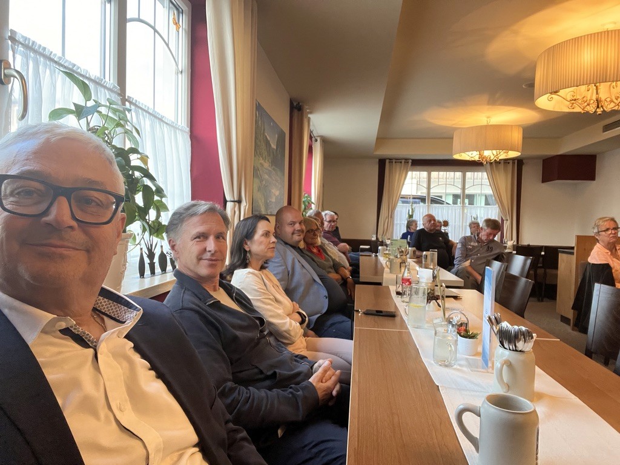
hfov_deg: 73.9
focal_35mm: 23
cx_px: 310
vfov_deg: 58.9
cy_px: 232
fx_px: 412
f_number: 2.2
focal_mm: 2.71
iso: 400
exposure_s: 1/30
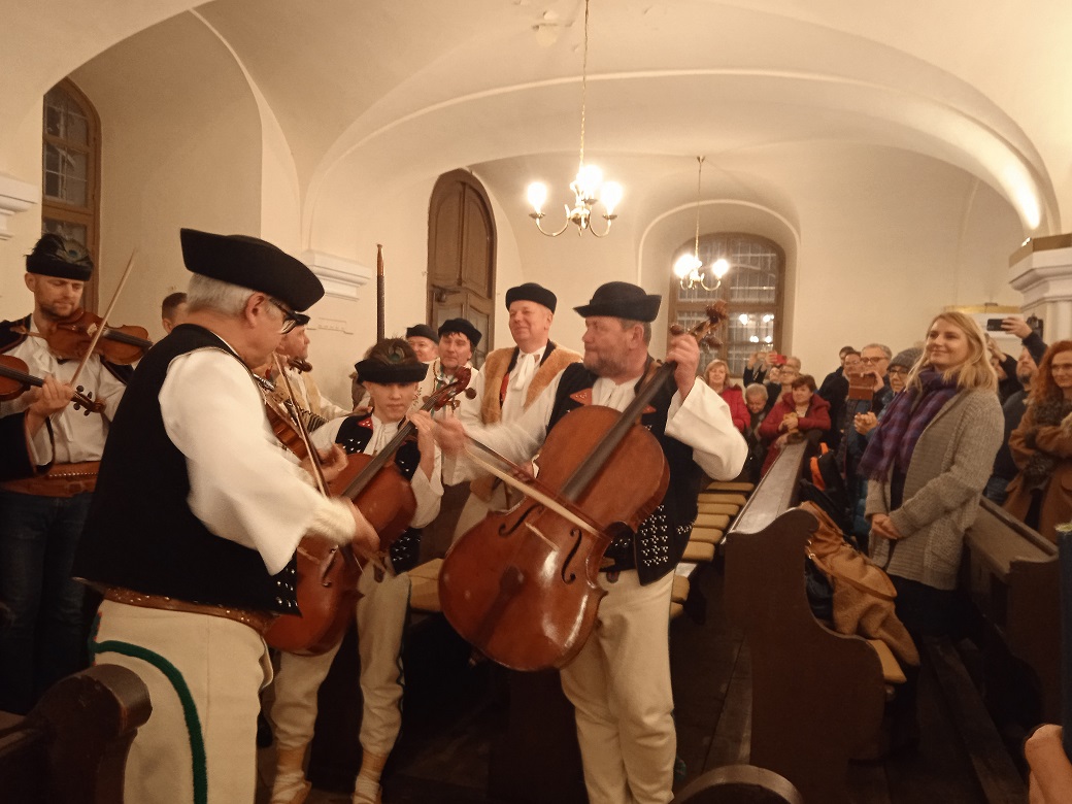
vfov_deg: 49.7
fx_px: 867
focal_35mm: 28
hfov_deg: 63.4
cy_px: 402
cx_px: 536
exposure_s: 1/14.3
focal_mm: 3.43
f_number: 2.2
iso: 784
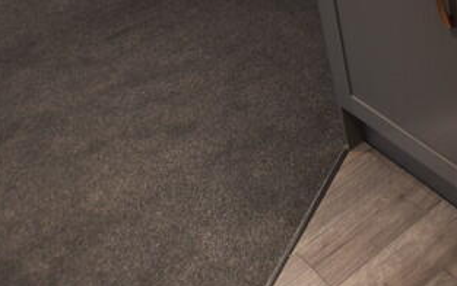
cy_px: -132
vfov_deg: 21.9
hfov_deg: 31.9
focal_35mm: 50
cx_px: 577
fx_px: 623
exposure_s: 1/15
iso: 100
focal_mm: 10
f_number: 3.5
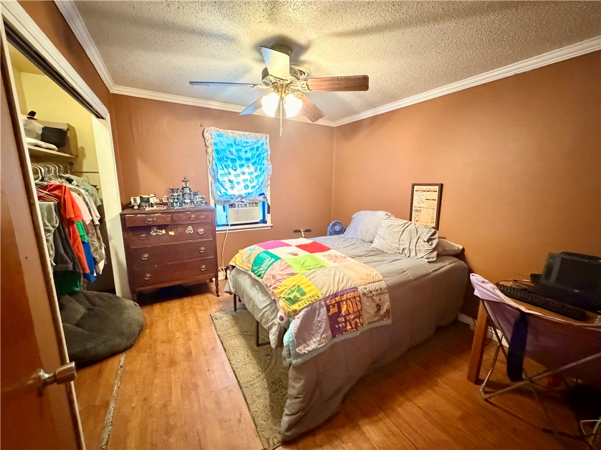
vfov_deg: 85.7
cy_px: 225
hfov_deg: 102.1
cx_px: 300
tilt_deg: -10.5
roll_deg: -0.3
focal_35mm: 14
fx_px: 243
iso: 3200
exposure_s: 1/24
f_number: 2.2
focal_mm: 2.22
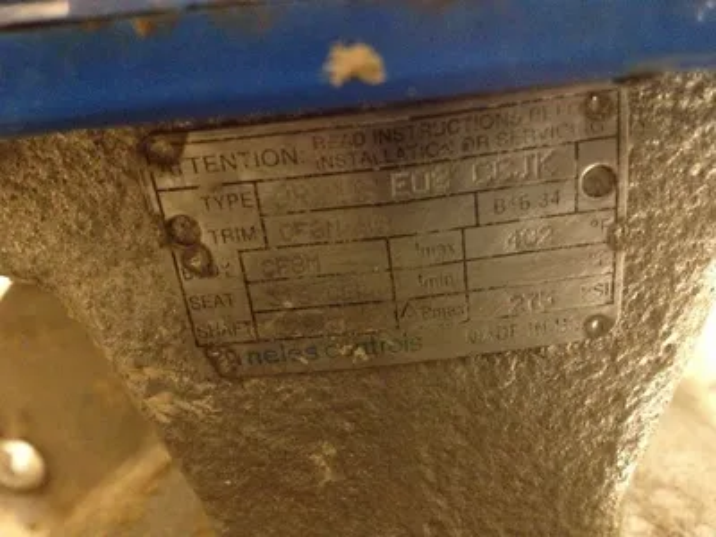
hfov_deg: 52.6
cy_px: 268
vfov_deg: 40.7
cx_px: 358
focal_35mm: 35
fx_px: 724
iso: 800
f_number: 2.4
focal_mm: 4.28
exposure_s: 1/15
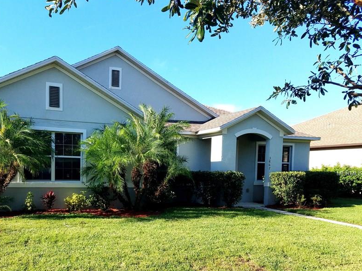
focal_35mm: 34
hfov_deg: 53.2
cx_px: 128
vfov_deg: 41.4
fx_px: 356
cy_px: 174
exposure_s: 1/1396
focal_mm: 4.2
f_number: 1.7
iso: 50
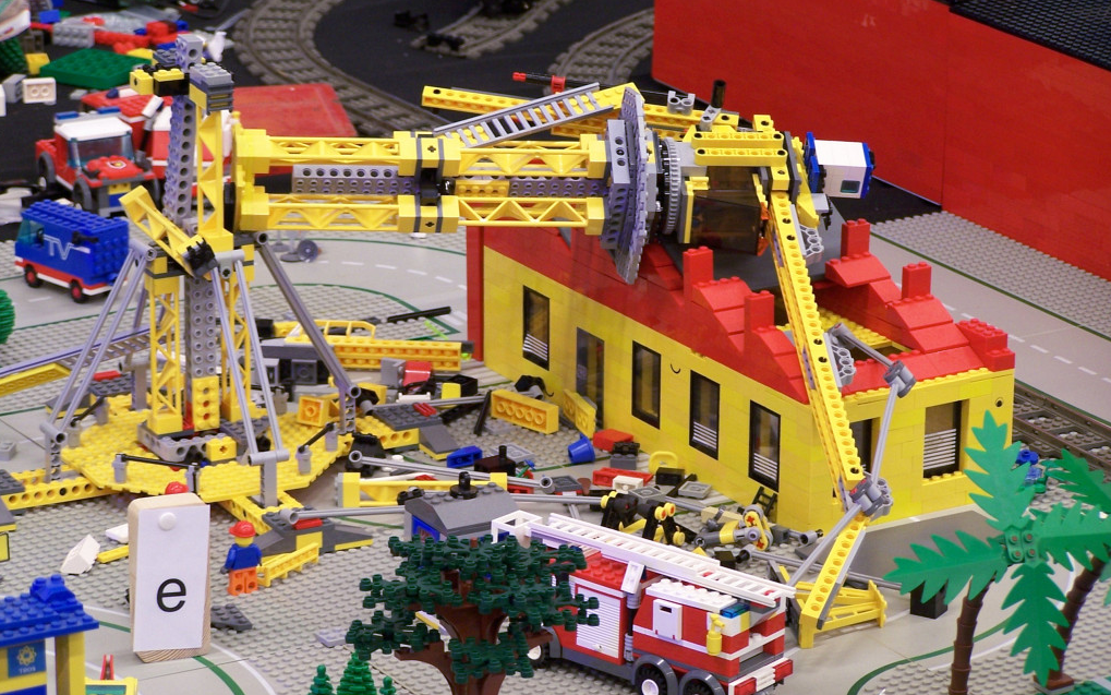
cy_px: 338
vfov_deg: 8.9
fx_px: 4481
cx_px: 554
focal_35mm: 148
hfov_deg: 14.1
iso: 80
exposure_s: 1/3
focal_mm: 23.1
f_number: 3.2
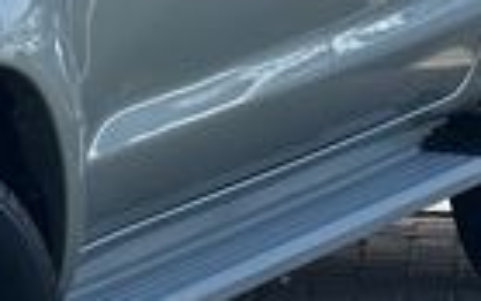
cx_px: -329
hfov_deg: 6.9
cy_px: -111
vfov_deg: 4.4
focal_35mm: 296
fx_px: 3882
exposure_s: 1/3257
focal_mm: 6.86
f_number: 1.78
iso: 64
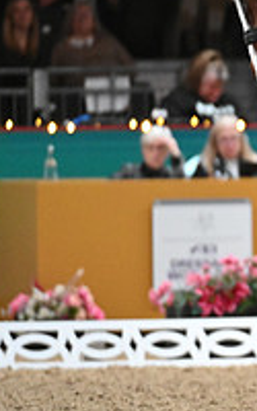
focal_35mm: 1184
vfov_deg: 1.8
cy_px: 59
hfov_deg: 1.1
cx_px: 549
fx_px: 13269
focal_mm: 400
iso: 6400
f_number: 4
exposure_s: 1/640
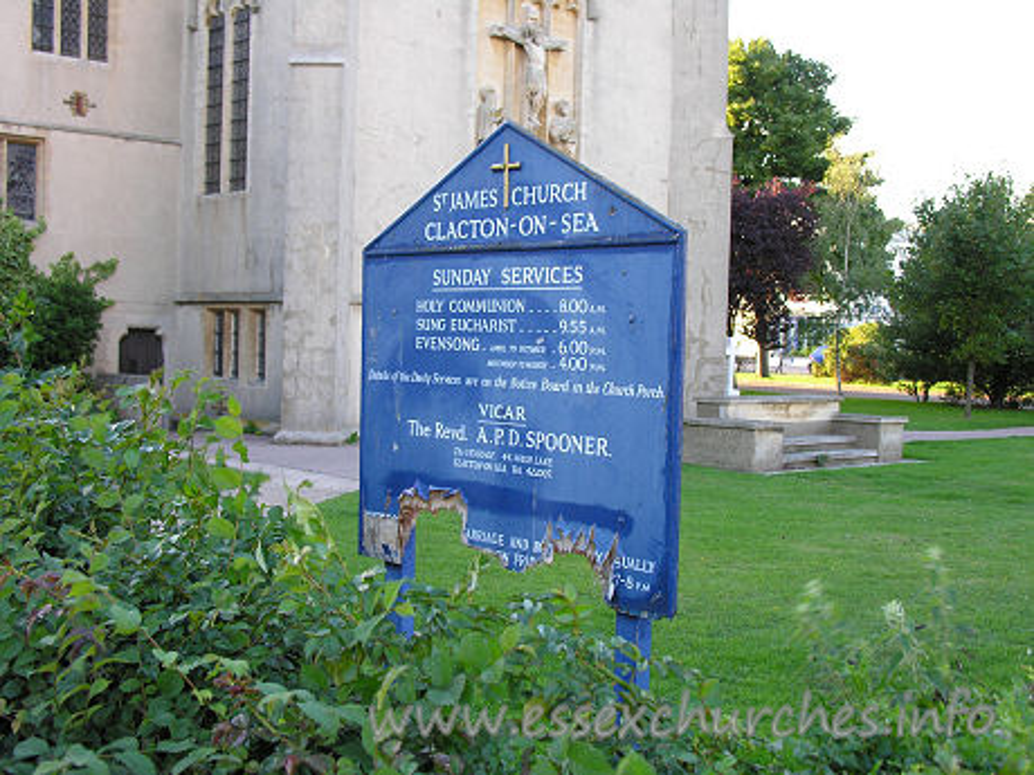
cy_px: 388
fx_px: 1374
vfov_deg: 31.5
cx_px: 517
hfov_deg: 41.2
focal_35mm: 46
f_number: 3
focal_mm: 11.8
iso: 50
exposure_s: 1/33.1
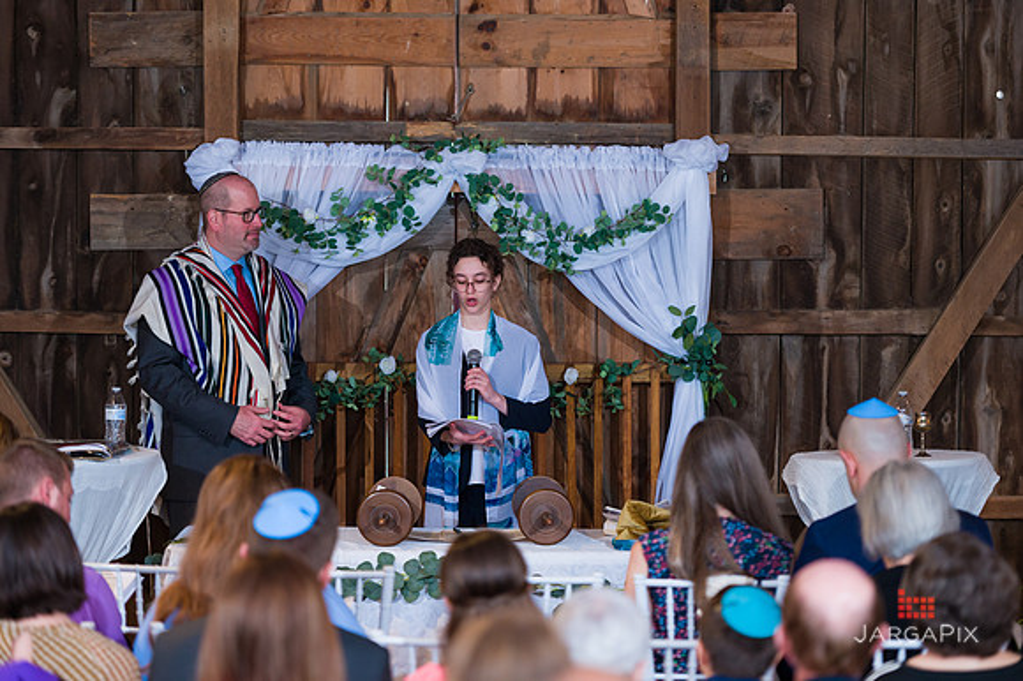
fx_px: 3408
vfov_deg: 11.4
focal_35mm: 120
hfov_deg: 17.1
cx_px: 512
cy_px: 340
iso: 1600
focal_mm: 120
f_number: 3.2
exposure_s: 1/200
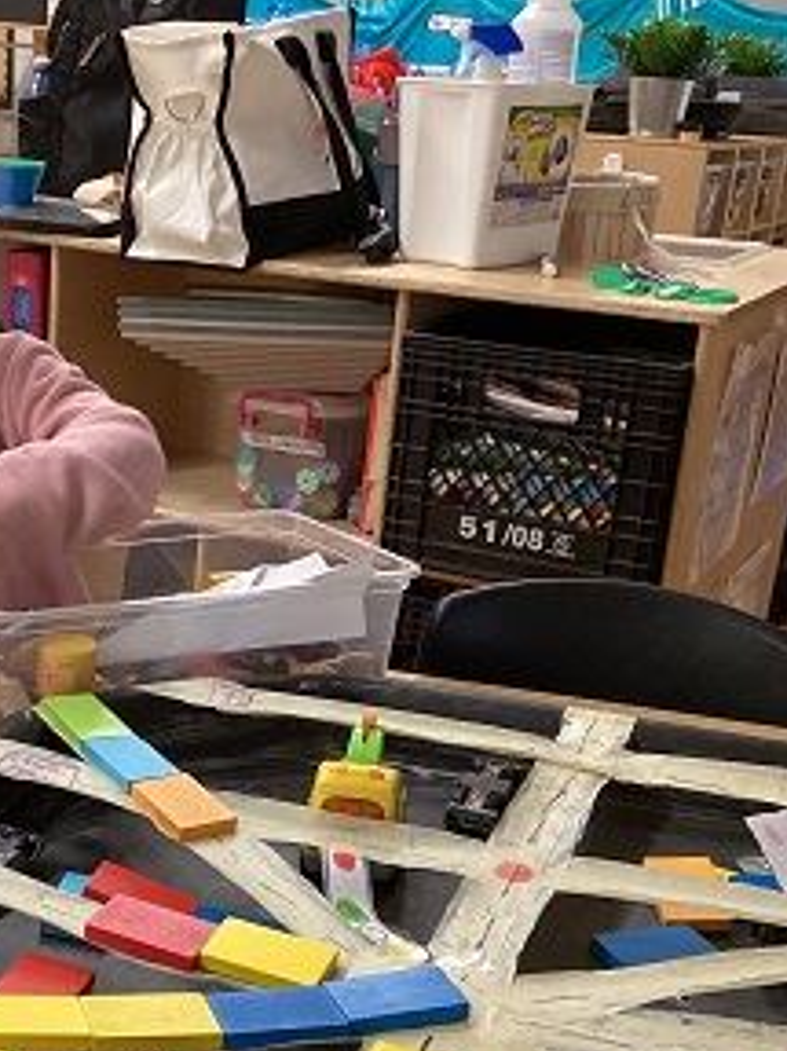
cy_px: 729
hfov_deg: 26.4
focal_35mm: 54
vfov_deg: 35.1
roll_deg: -2.4
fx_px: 1638
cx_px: 134
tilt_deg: -20.9
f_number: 2.4
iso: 320
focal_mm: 3.3
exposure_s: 1/40
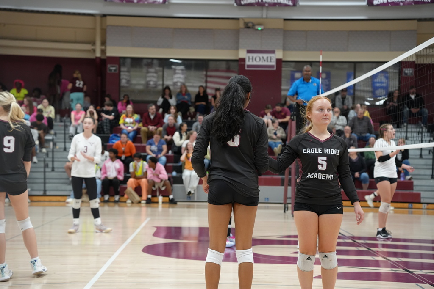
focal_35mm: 70
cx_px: 217
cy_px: 144
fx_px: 844
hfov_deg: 28.8
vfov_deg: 19.5
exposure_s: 1/160
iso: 3200
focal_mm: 70
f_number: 4
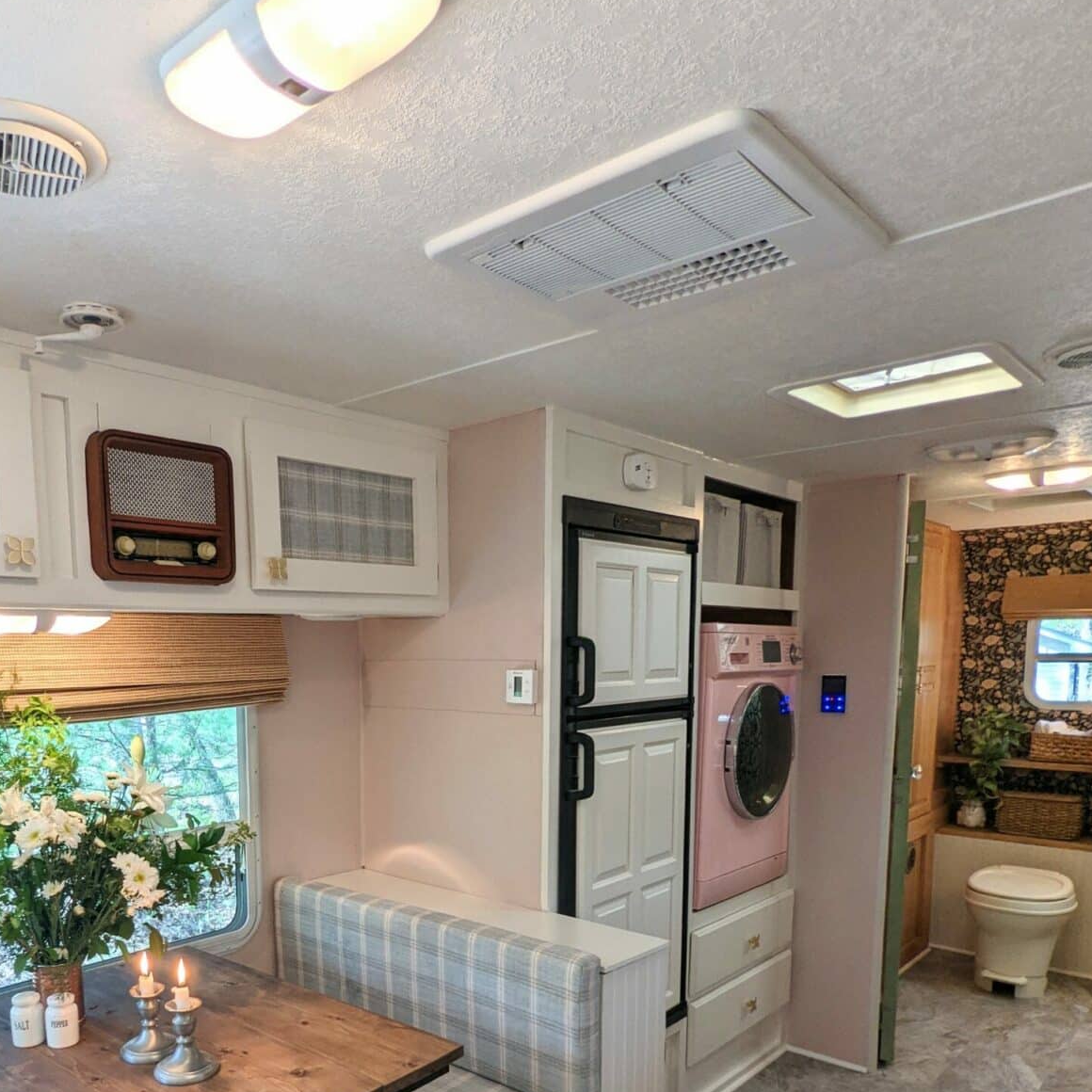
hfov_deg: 61.8
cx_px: 390
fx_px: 892
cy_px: 786
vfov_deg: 60.3
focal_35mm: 25
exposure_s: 1/90.1
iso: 150
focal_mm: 2.35
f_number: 2.2
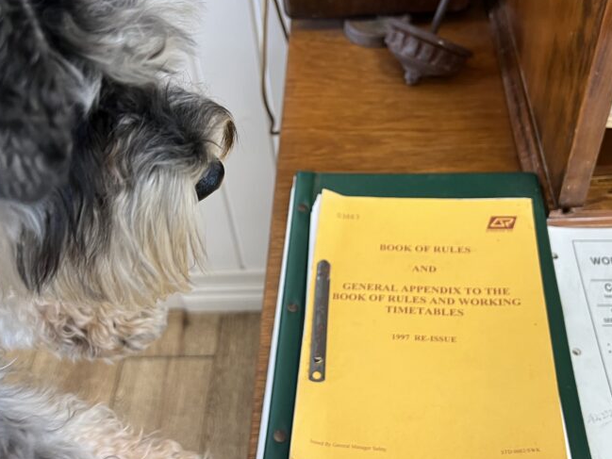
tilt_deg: -47.9
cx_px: 289
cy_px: 229
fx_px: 725
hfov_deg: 45.7
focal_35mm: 41
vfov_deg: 35.1
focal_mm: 5.7
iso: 100
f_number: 1.5
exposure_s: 1/50
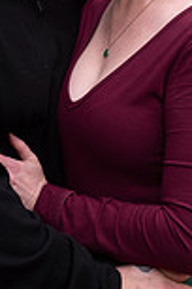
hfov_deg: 5.5
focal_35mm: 250
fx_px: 2000
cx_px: 45
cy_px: 25
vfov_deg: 8.2
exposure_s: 1/125
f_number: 2.5
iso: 100
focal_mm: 85
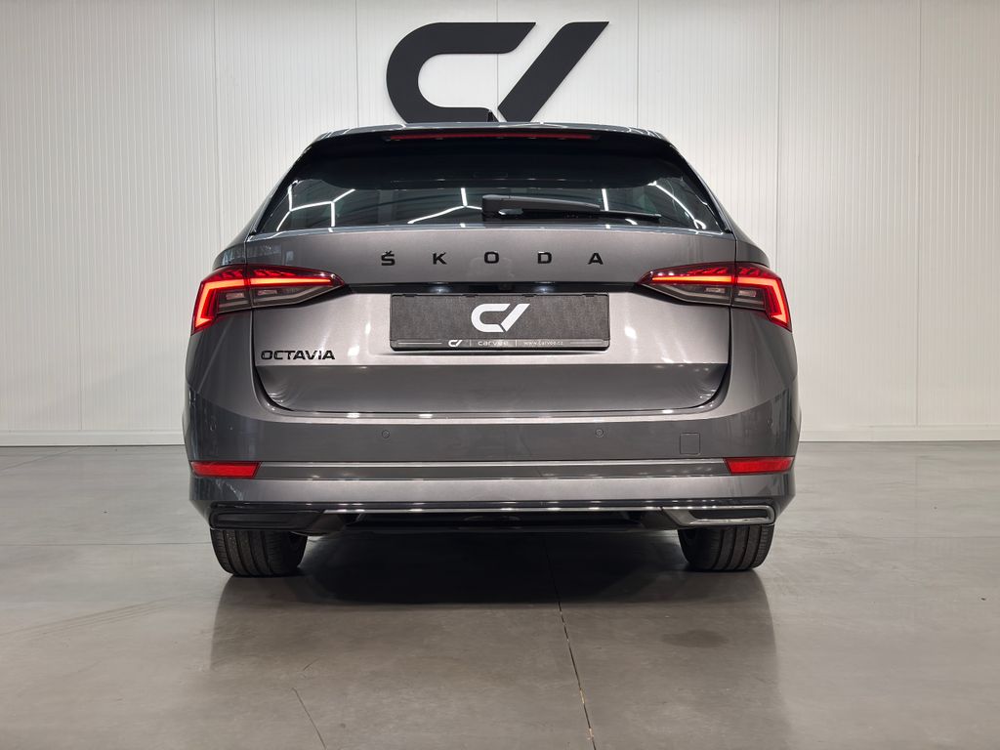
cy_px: 375
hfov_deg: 51.4
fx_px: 1040
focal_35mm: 36
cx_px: 500
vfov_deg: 39.7
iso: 50
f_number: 1.78
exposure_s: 1/100
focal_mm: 6.76
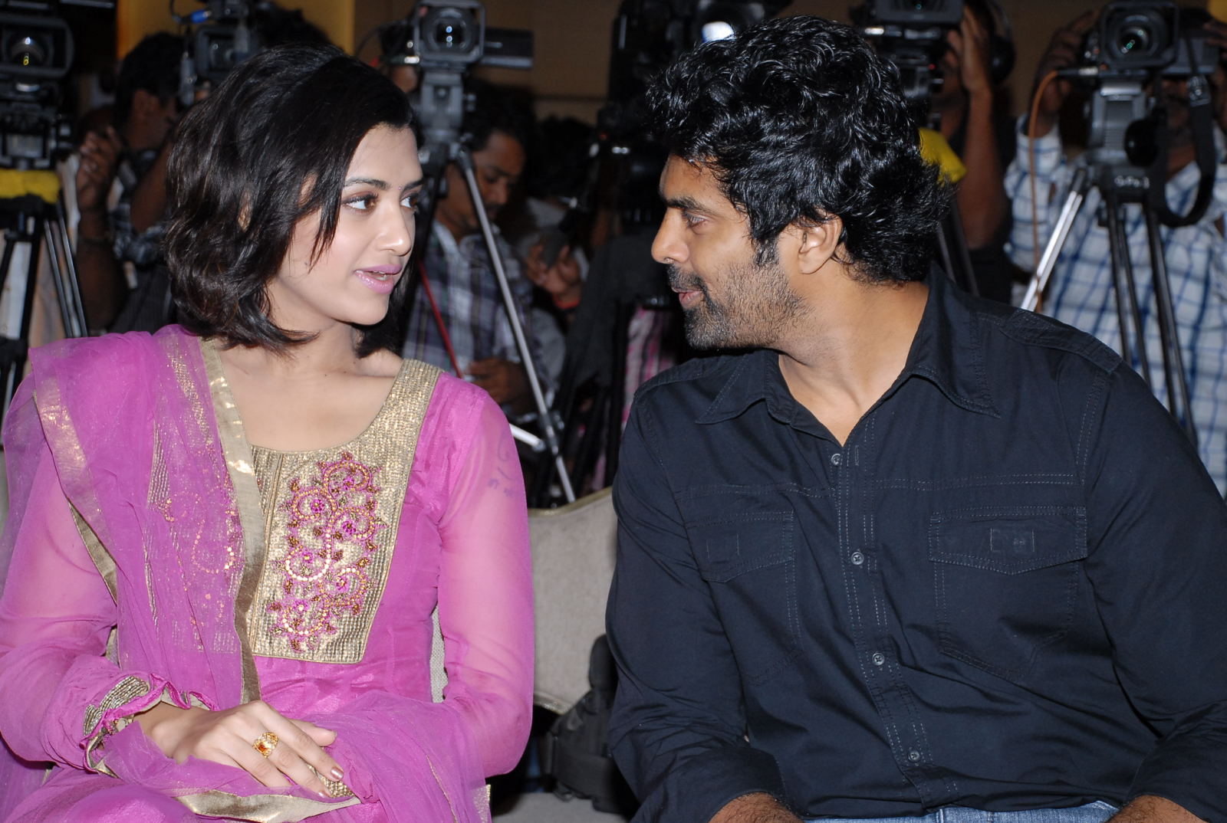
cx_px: 614
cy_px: 412
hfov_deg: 23.3
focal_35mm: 87
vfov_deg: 15.8
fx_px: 2971
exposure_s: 1/125
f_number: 5.6
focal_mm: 58
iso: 400
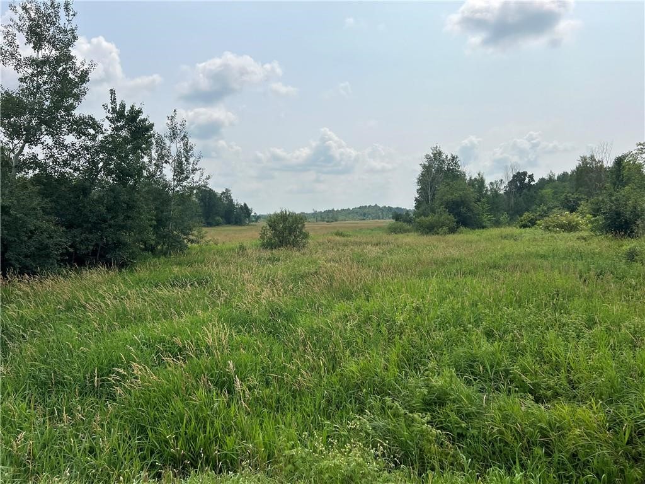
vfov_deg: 53.1
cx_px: 322
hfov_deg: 67.3
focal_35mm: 26
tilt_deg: -4.1
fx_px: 484
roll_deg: -0.8
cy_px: 242
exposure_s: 1/7463
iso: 50
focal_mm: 5.7
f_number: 1.5
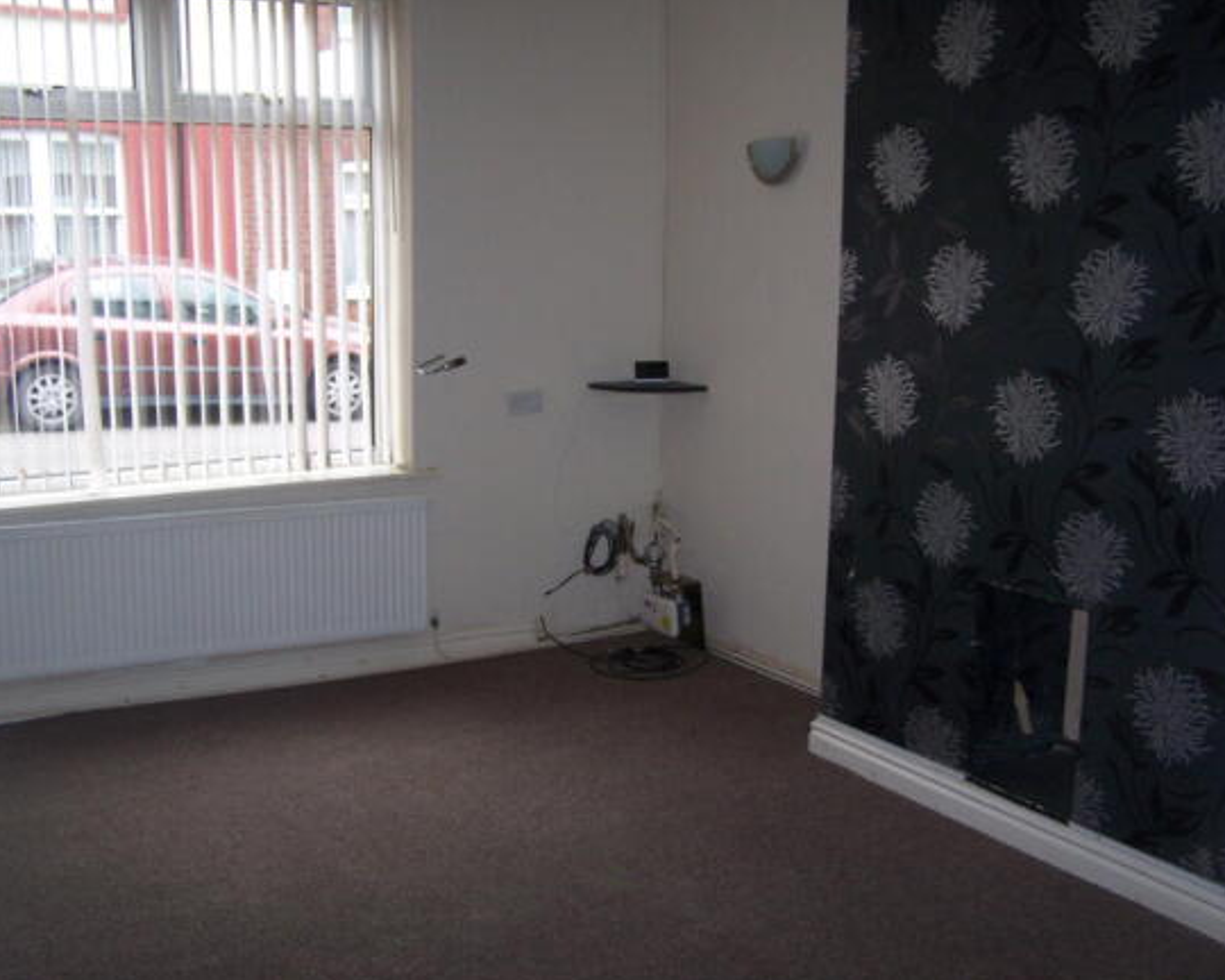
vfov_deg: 37.3
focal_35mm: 40
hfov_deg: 45.8
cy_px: 491
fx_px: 1450
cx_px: 652
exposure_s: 1/60
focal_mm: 6.3
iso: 140
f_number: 2.8
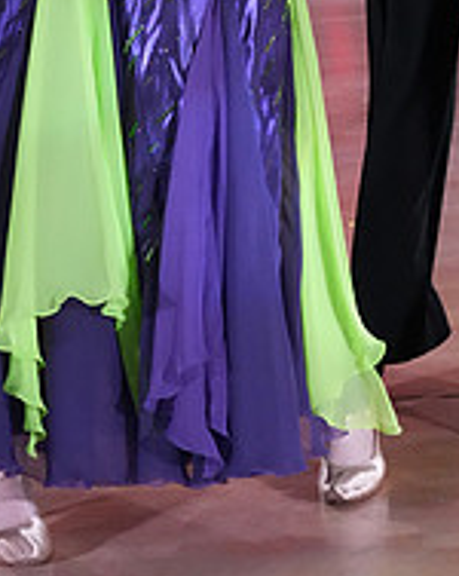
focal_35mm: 148
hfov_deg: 10.4
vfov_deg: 12.6
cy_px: -202
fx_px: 2517
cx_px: 353
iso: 8000
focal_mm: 51
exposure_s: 1/400
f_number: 5.6
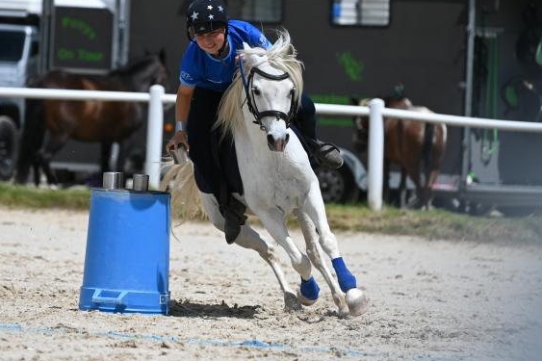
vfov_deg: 3.9
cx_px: 213
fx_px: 5343
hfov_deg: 5.8
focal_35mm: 355
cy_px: 153
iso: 140
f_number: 5.6
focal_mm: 250
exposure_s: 1/1250
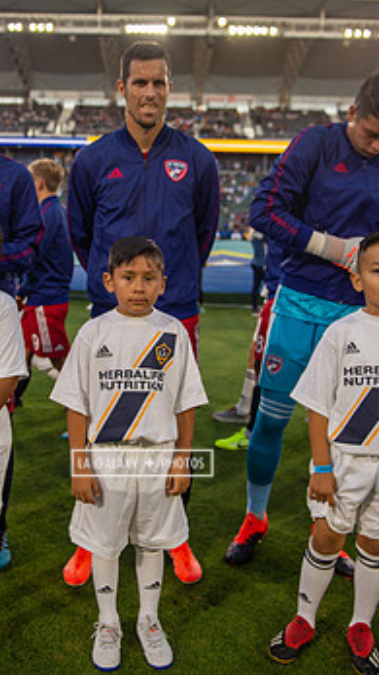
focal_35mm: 38
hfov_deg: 31.0
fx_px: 679
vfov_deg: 52.7
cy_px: 311
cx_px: 142
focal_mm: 28
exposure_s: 1/640
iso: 450
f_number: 2.8
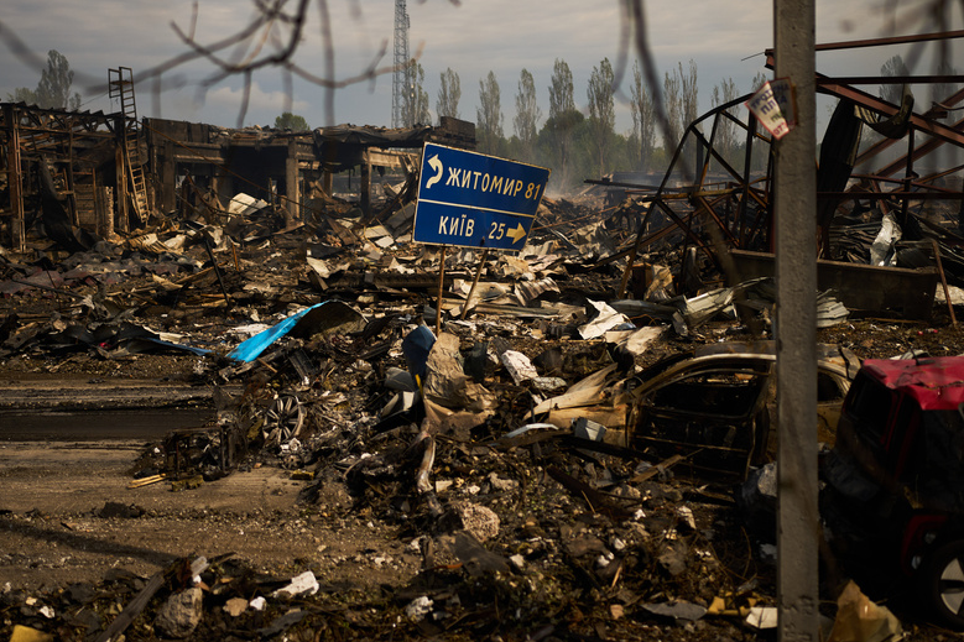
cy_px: 299
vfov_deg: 29.2
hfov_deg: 42.7
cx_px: 460
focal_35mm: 46
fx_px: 1231
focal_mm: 35
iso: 100
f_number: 1.4
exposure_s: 1/20000
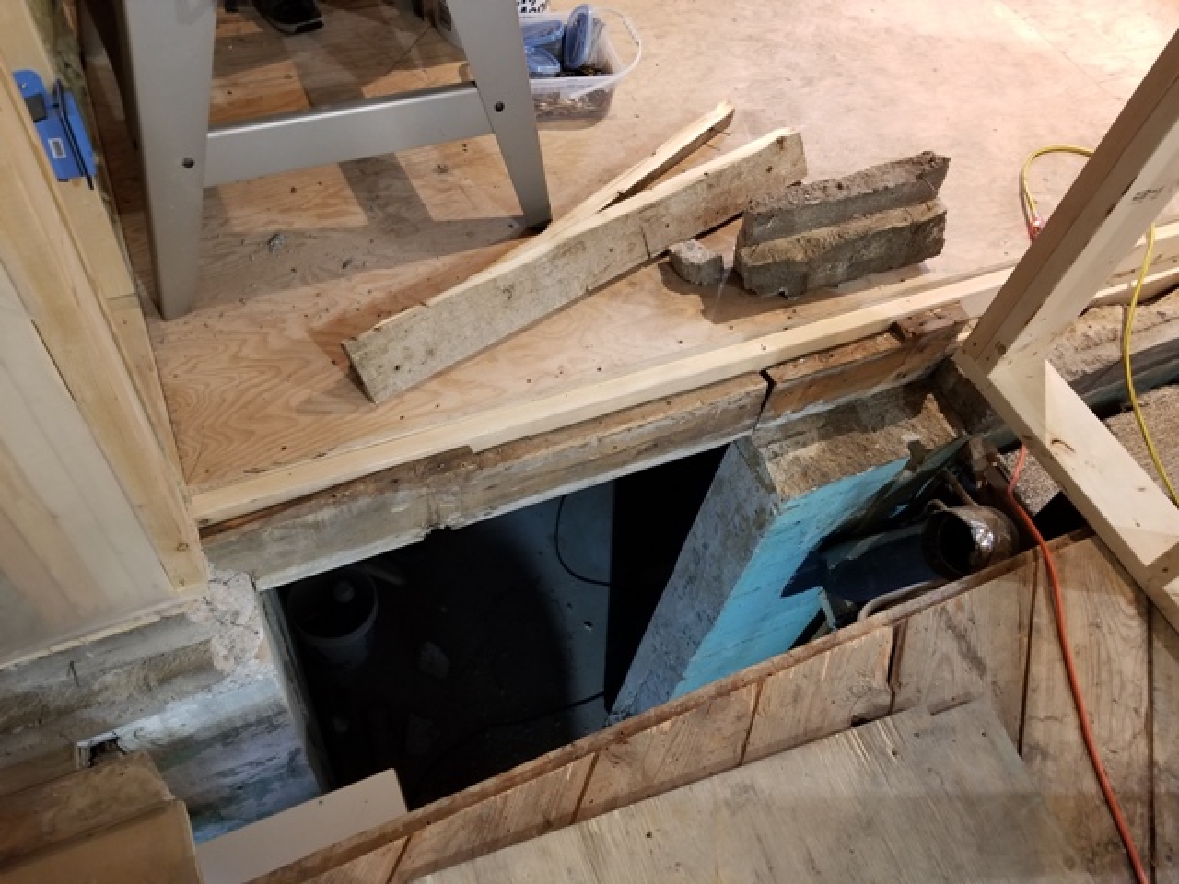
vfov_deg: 53.1
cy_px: 442
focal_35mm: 26
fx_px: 886
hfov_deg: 67.3
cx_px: 590
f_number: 1.7
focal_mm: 4.25
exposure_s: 1/10
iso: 200
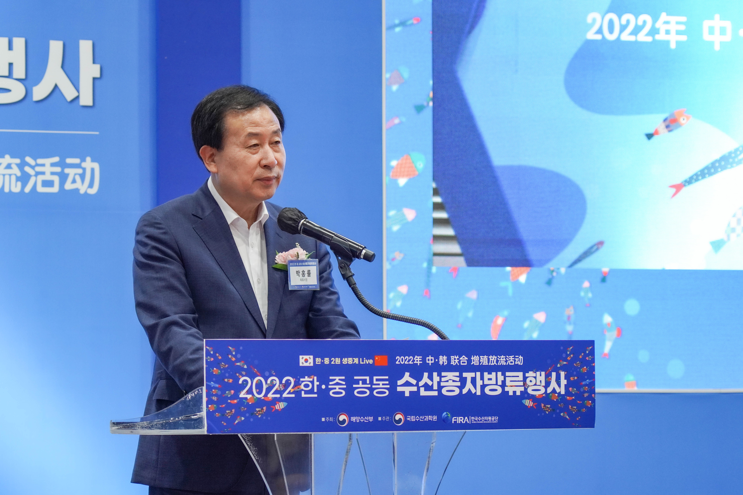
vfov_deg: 9.5
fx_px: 2972
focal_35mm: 144
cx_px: 372
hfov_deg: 14.3
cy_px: 248
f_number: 4
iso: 1000
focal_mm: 96
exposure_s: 1/160
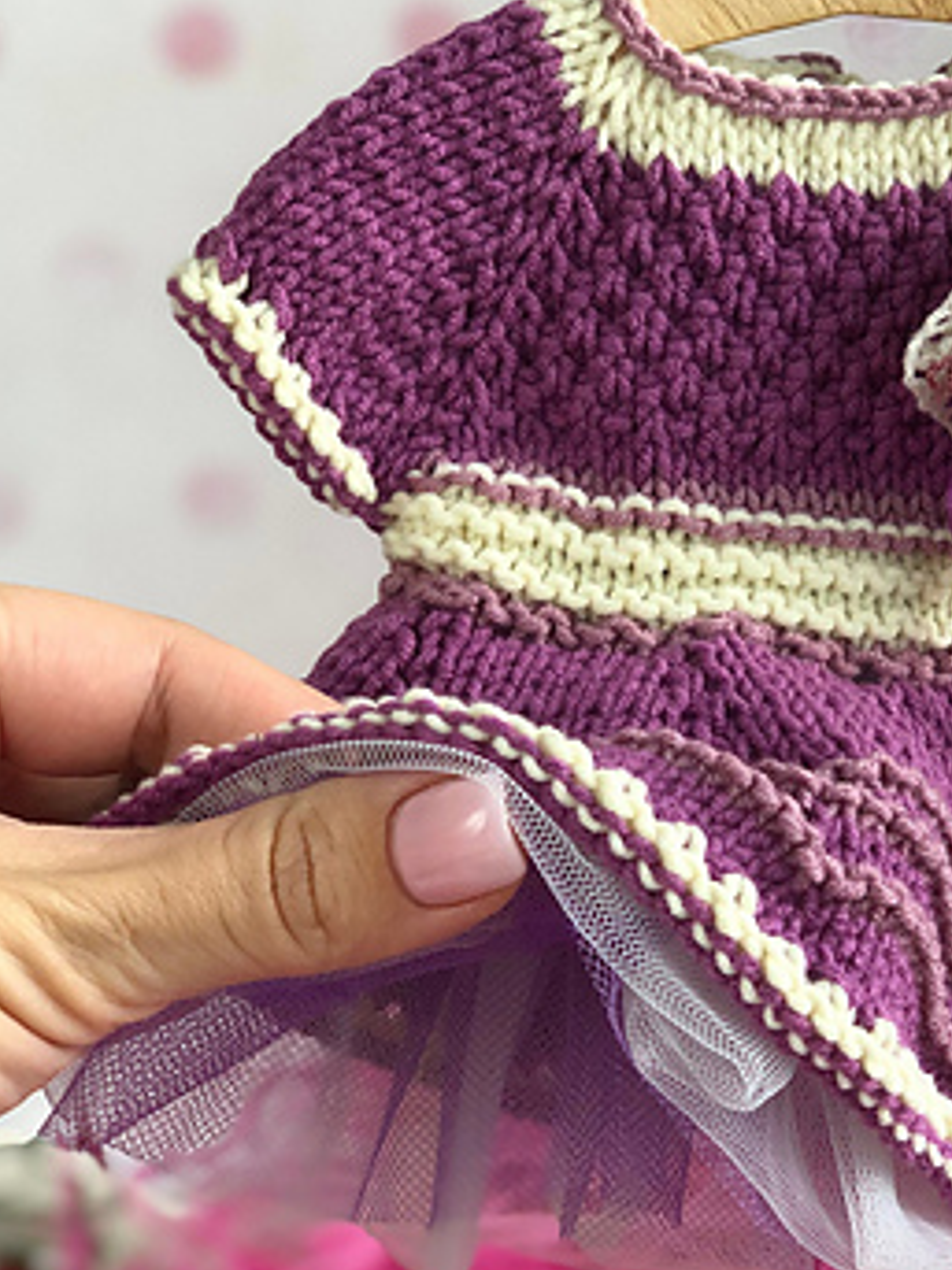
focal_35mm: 97
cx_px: 789
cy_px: 733
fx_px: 3559
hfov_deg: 15.1
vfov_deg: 20.2
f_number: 2.4
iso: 32
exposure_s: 1/60
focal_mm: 6
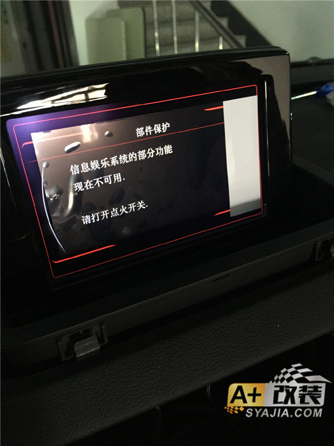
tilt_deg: -28.7
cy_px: 223
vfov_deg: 61.7
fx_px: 373
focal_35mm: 29
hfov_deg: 48.2
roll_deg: +3.9
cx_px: 167
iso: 250
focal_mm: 4.15
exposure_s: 1/30
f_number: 2.2
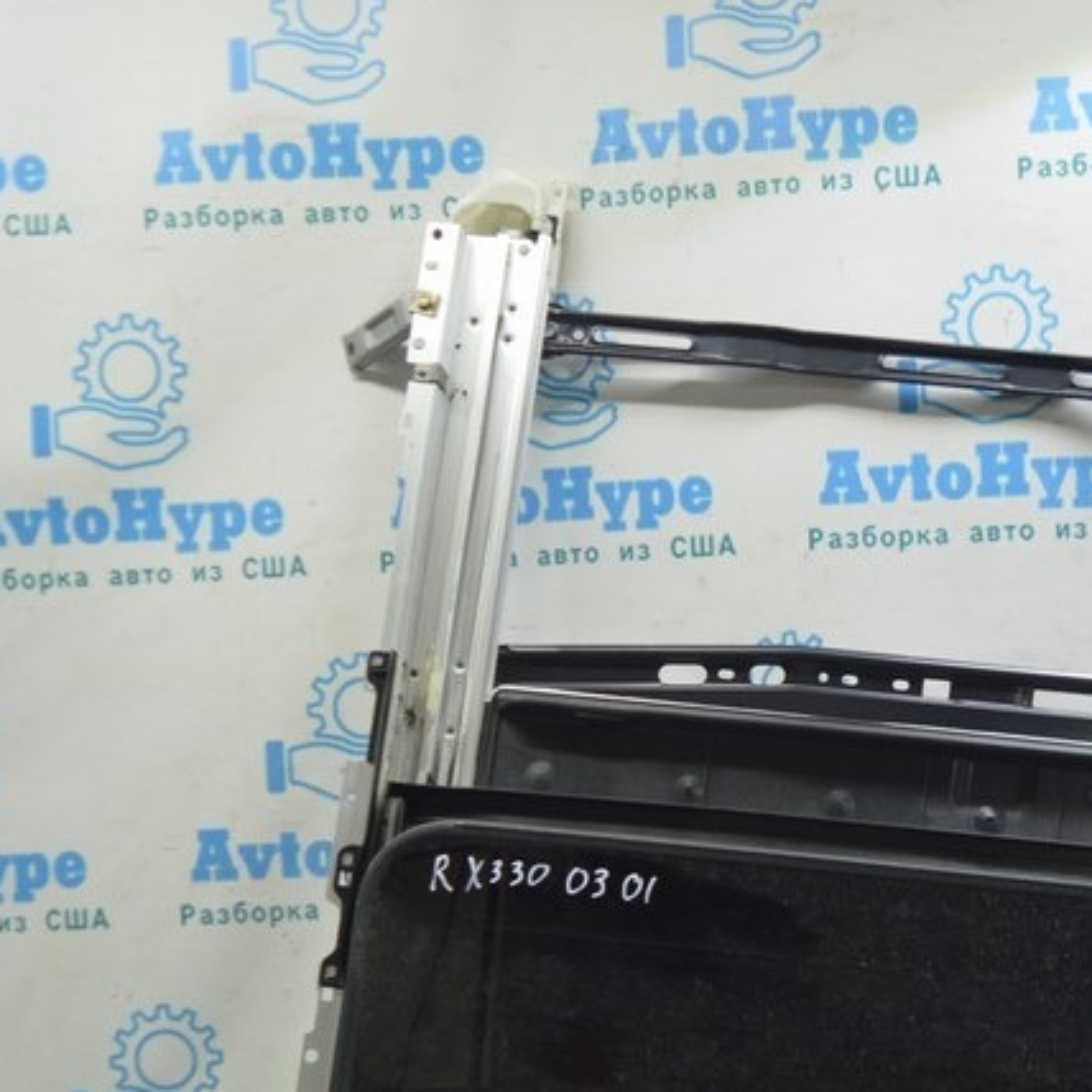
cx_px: 878
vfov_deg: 27.6
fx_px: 2177
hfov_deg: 27.6
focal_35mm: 61
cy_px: 864
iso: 400
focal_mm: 20
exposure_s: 1/50
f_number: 3.5
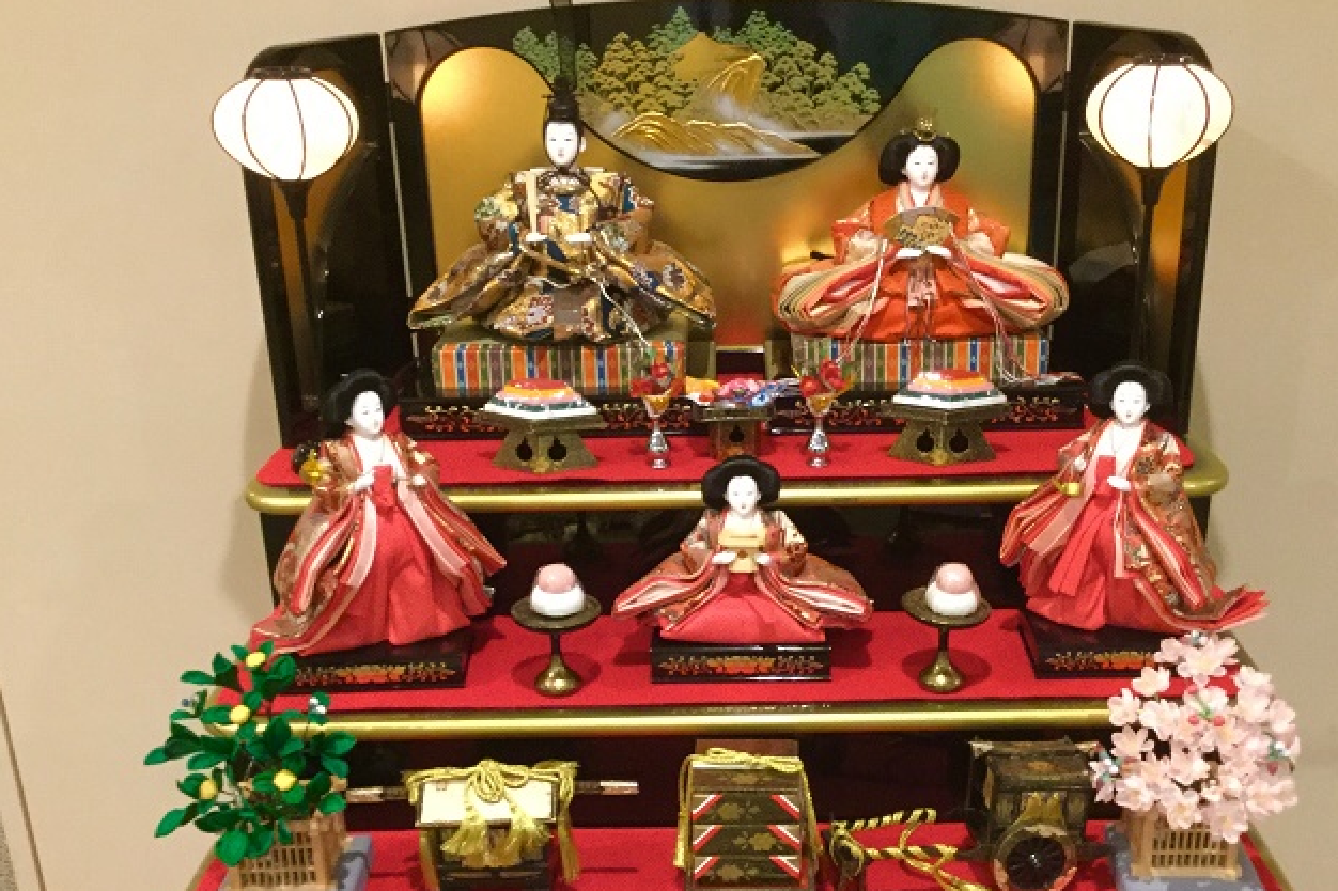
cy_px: 614
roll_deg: +0.7
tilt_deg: -24.2
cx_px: 747
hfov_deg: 46.3
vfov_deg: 31.6
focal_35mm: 42
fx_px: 1560
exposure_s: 1/15
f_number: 2.4
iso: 250
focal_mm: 3.3
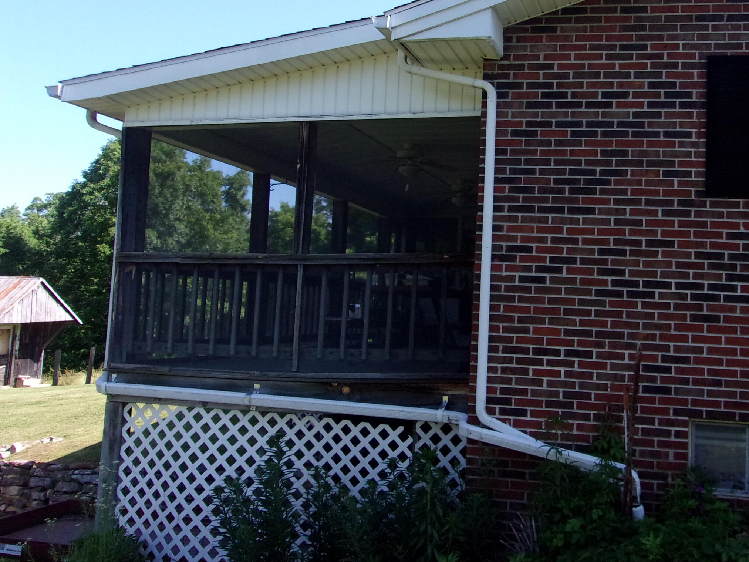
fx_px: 866
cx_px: 513
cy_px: 199
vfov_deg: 35.7
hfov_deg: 45.9
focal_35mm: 40
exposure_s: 1/100
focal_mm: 4.9
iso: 200
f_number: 10.4
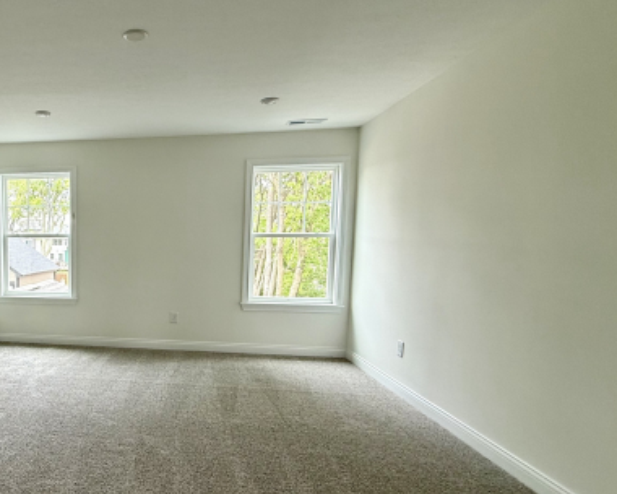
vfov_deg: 58.5
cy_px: 283
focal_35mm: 24
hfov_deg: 62.7
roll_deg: -0.2
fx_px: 438
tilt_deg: -5.1
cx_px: 101
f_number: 2.2
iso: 100
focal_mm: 2.22
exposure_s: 1/99
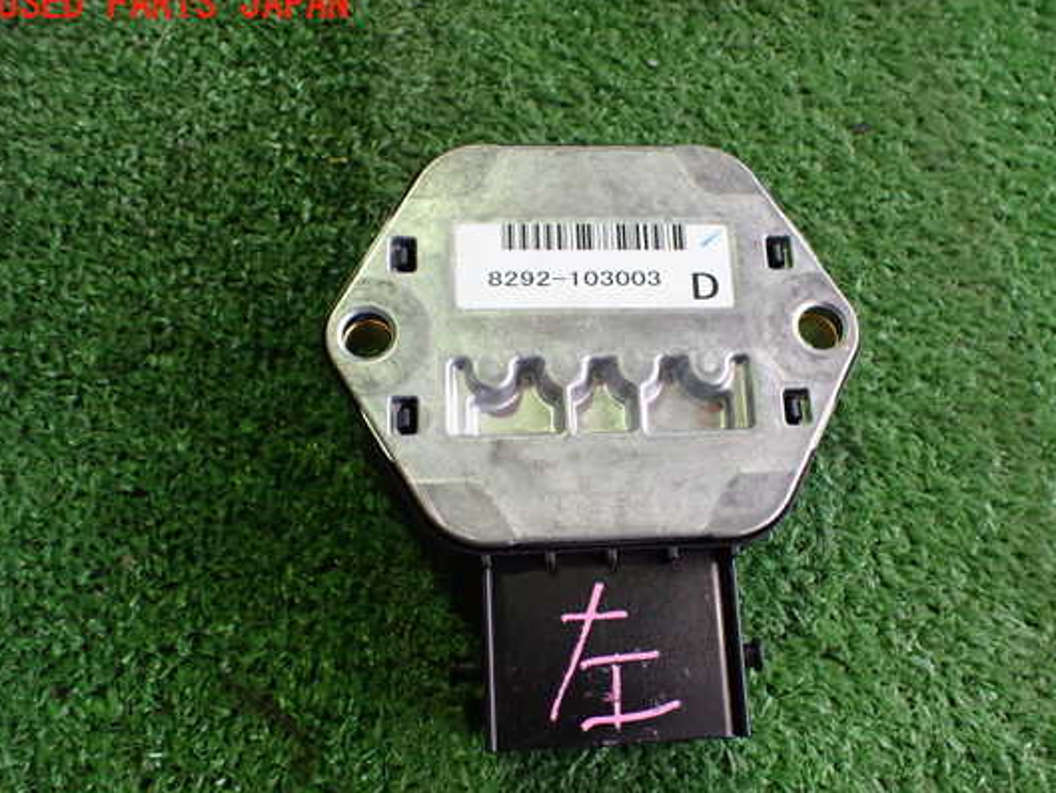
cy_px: 429
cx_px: 585
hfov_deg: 53.8
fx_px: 1037
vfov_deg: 41.8
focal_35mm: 34
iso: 640
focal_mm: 5.4
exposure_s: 1/125
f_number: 2.3
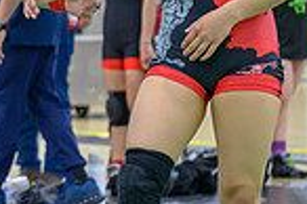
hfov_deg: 6.3
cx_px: -98
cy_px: 2
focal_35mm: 327
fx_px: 2785
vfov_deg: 4.2
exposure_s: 1/800
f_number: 2.8
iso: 2200
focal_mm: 70
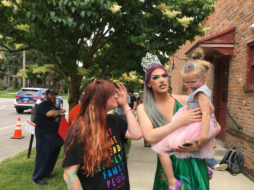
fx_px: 213
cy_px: 95
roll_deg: -2.9
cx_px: 127
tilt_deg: -0.2
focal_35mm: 29
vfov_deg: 48.2
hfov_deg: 61.7
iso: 25
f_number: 2.2
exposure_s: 1/557
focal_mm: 4.15
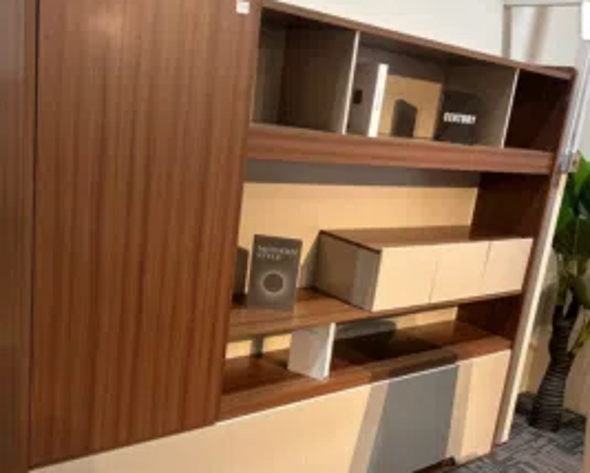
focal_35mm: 38
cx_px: 309
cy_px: 283
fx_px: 664
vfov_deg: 39.0
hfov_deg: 47.9
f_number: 1.5
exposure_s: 1/100
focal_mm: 5.7
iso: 125
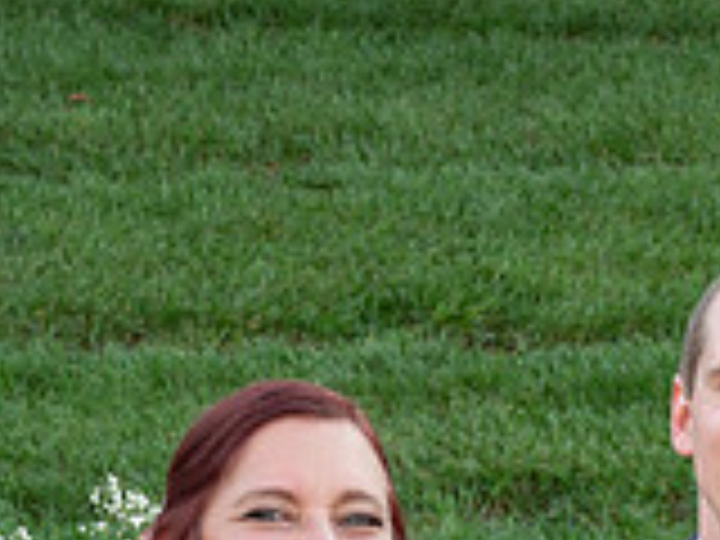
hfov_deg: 9.5
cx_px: 788
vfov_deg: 7.1
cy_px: 745
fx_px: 4285
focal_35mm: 206
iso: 200
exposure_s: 1/100
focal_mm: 28
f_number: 5
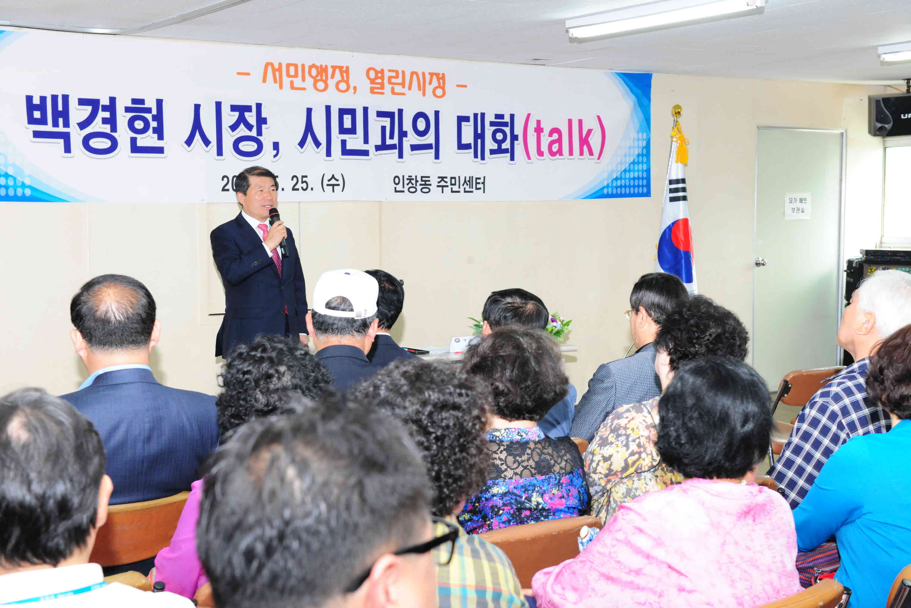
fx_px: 1316
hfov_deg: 38.2
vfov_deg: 26.0
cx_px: 456
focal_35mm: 52
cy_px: 304
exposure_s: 1/60
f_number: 7.1
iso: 1600
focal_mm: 52
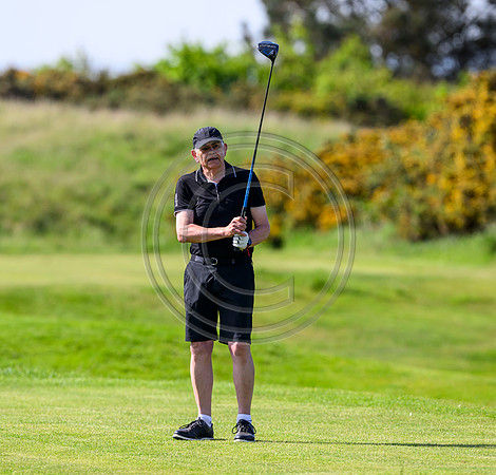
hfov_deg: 3.6
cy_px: 238
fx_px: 7909
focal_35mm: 498
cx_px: 203
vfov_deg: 3.4
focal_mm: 400
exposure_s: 1/2500
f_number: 4.5
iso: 500
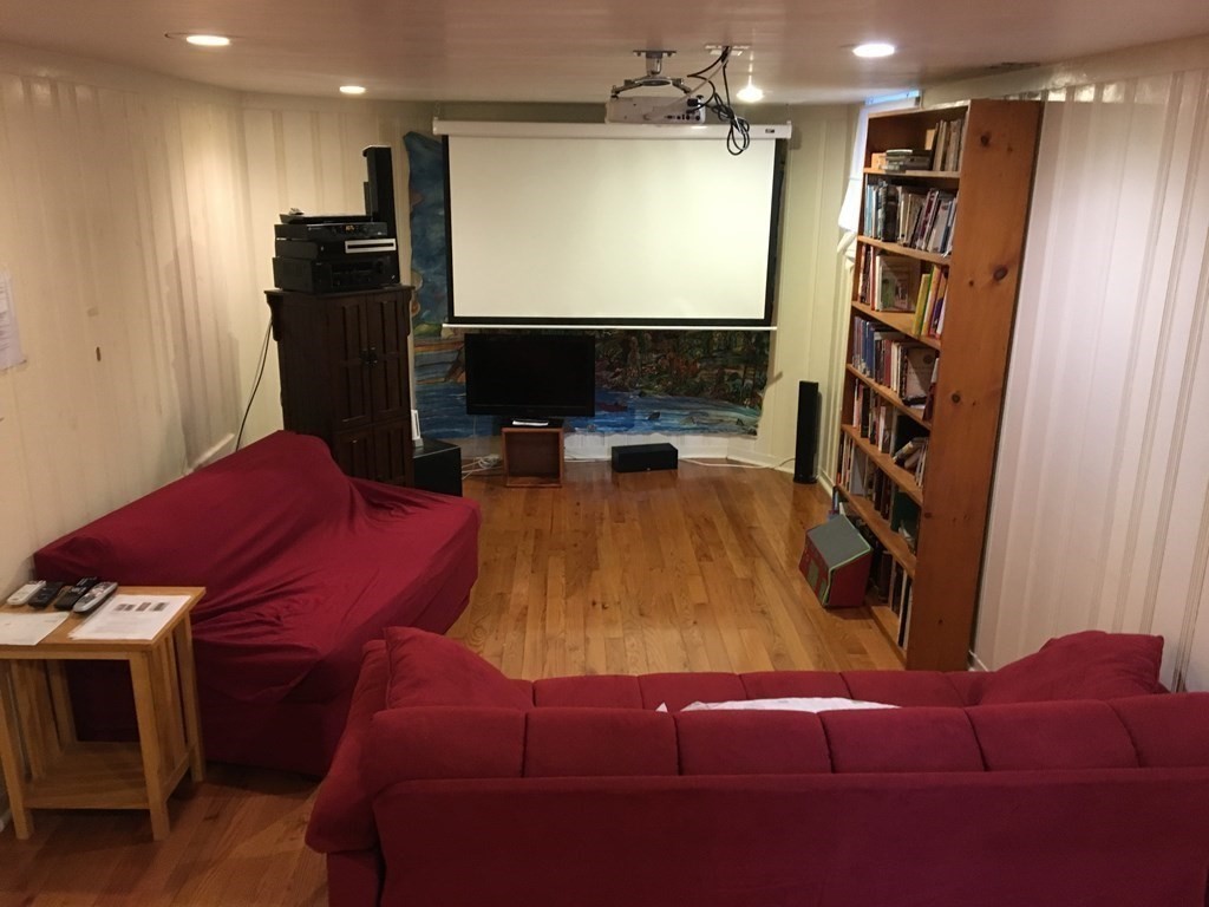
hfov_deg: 61.7
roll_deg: -2.0
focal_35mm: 29
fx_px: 1013
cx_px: 604
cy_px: 454
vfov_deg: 48.2
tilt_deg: -16.8
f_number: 2.2
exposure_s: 1/17
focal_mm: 4.15
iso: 200
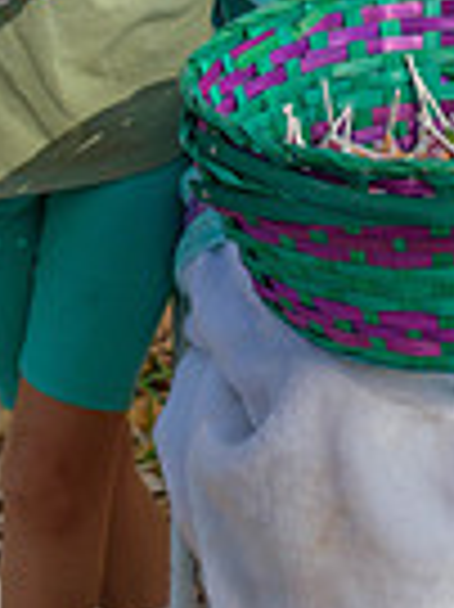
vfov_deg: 7.9
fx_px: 4379
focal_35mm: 250
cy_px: 23
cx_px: 378
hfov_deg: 5.9
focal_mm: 52
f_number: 8
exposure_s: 1/250
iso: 280
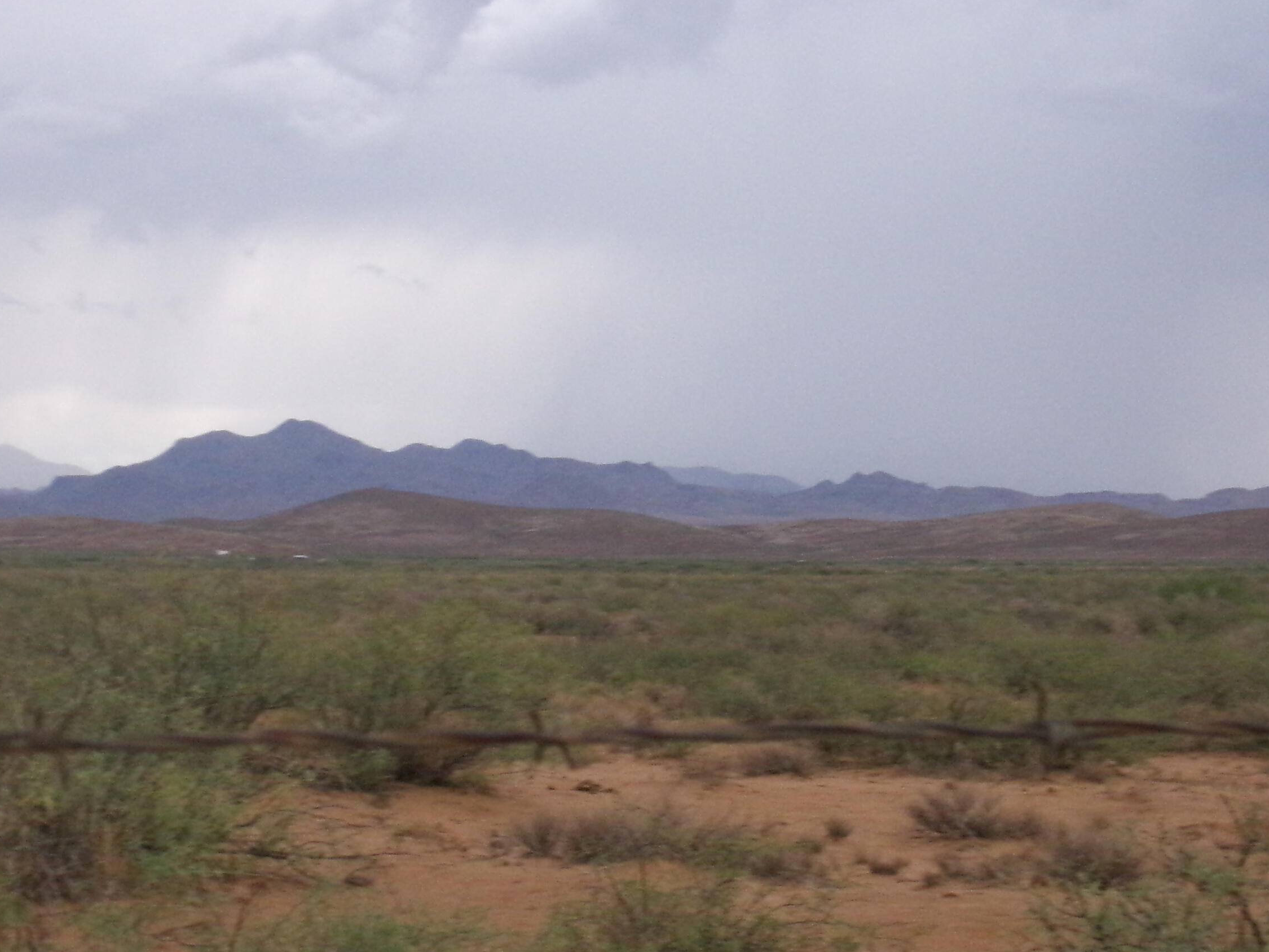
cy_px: 594
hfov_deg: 21.3
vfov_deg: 16.0
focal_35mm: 92
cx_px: 560
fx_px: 3373
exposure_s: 1/60
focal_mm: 12.3
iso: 790
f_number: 13.99
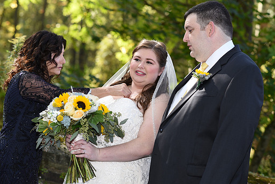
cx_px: 143
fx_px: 733
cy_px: 89
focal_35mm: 96
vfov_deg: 14.3
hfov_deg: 21.2
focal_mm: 85
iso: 200
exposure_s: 1/200
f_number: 3.5
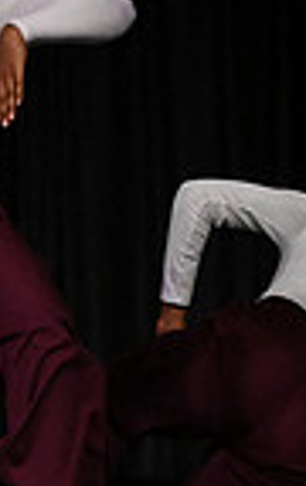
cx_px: -605
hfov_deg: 2.1
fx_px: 8378
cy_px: 167
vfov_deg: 3.3
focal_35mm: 631
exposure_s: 1/1000
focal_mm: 102
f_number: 4
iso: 6400
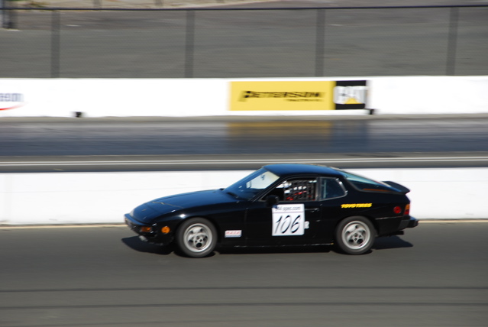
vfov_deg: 4.6
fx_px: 4072
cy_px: 164
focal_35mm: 300
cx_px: 244
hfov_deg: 6.9
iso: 110
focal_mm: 200
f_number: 10
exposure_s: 1/250
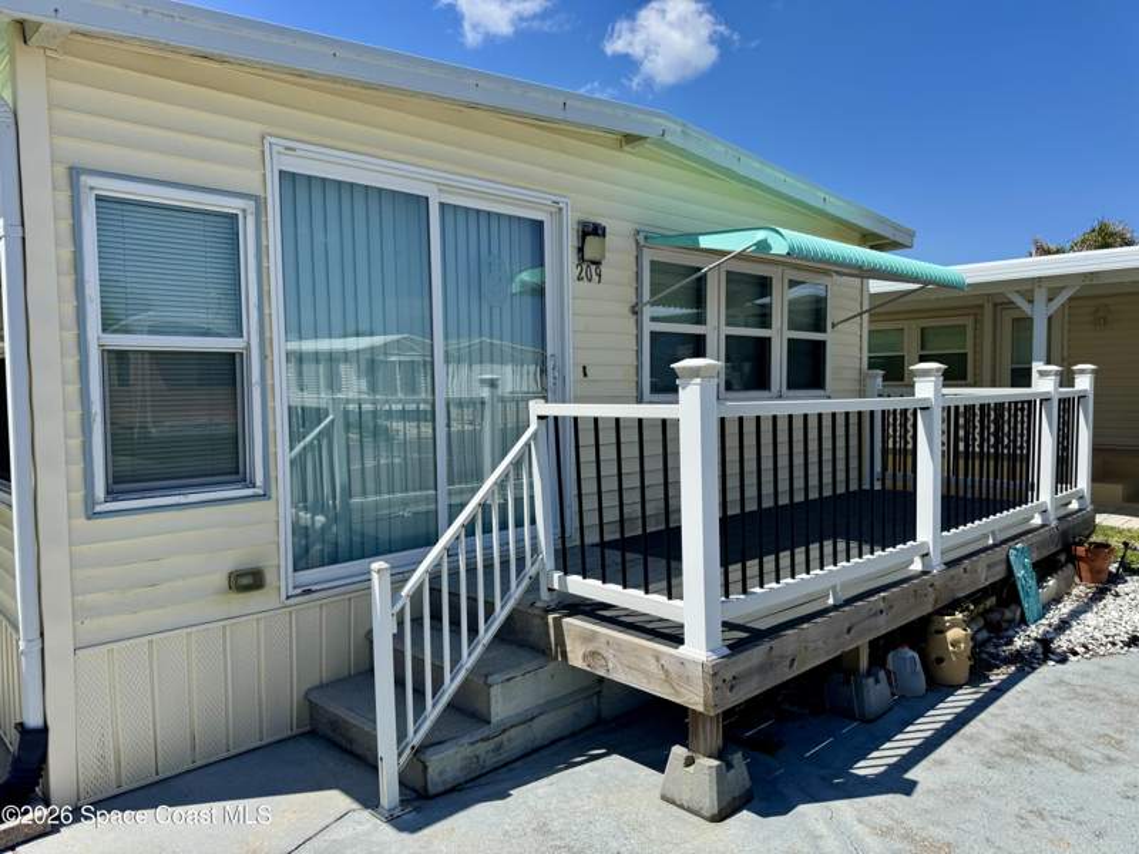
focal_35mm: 24
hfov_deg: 71.6
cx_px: 570
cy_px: 427
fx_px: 790
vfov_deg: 56.8
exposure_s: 1/5348
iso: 80
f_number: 1.78
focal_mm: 6.76
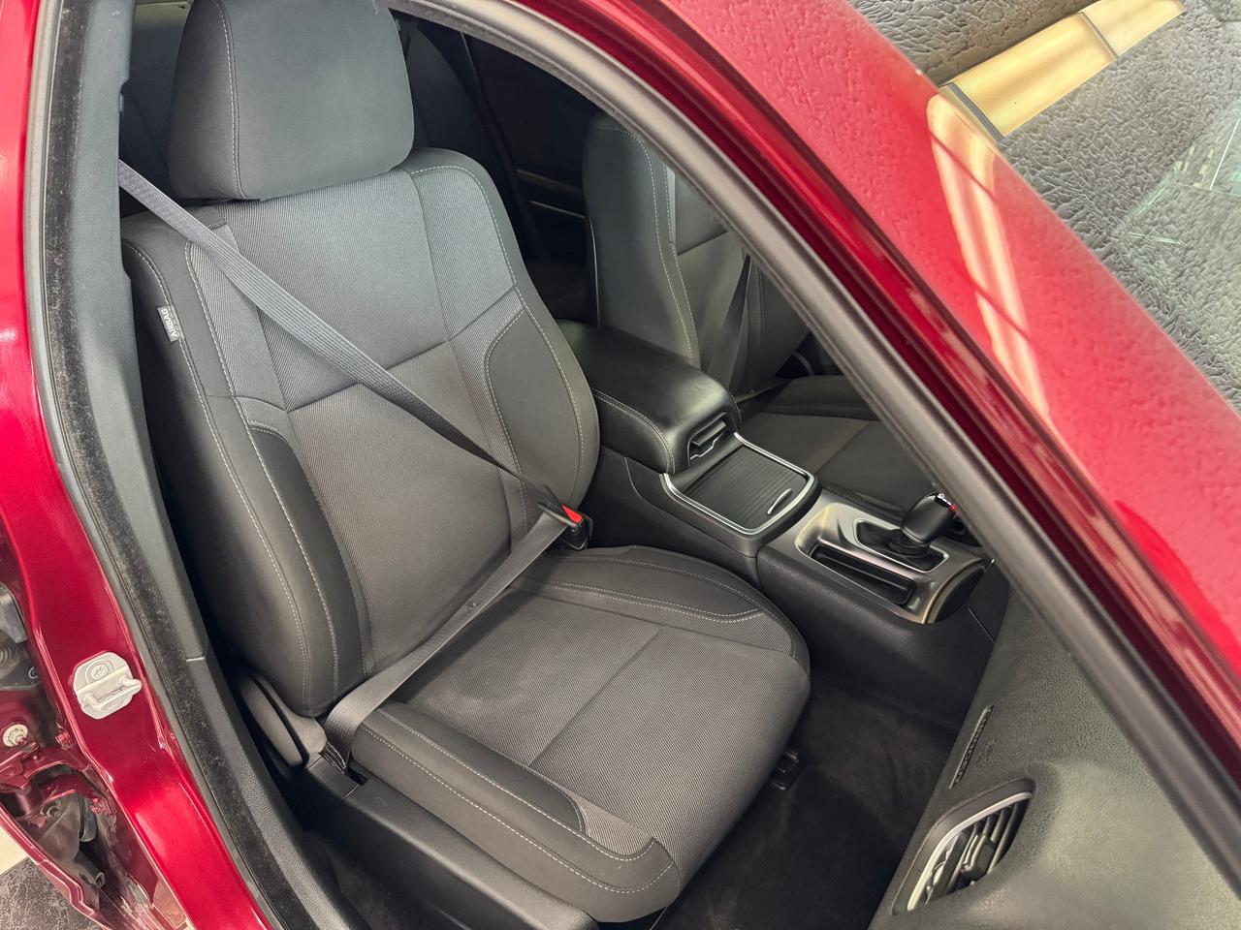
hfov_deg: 71.6
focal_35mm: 24
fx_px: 860
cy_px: 465
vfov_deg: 56.8
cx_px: 620
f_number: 1.78
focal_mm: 6.76
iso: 500
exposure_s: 1/60
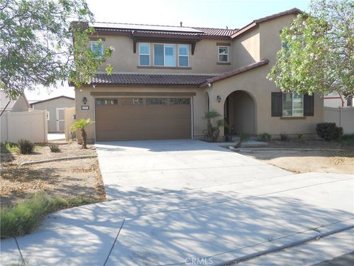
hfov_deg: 56.8
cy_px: 133
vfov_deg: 44.2
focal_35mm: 32
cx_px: 177
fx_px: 327
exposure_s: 1/400
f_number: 2.8
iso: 80
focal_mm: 5.7
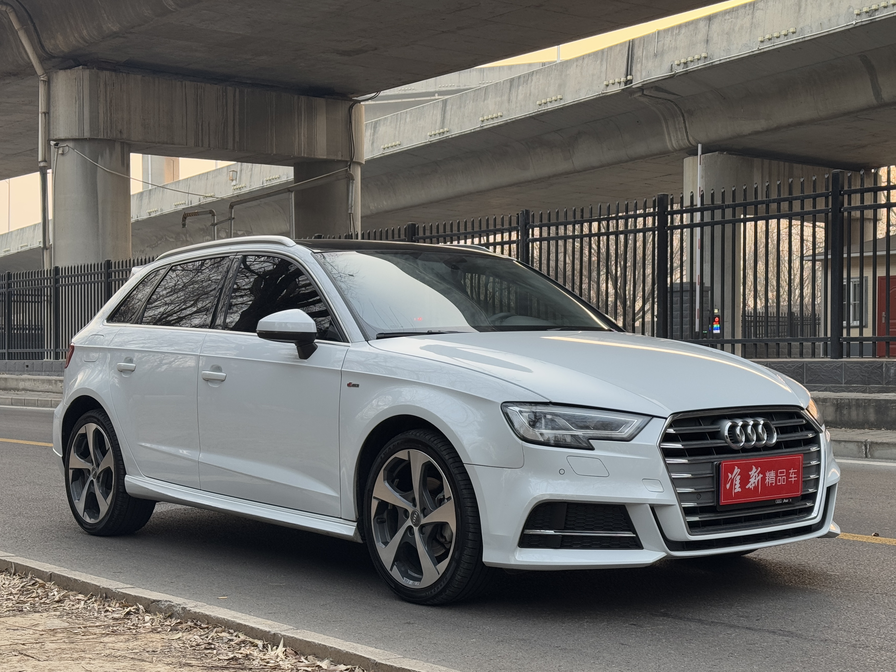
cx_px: 448
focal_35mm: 48
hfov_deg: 39.7
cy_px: 336
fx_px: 1242
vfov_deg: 30.3
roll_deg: +0.2
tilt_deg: +0.0
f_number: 1.78
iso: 80
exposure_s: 1/121
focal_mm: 6.76
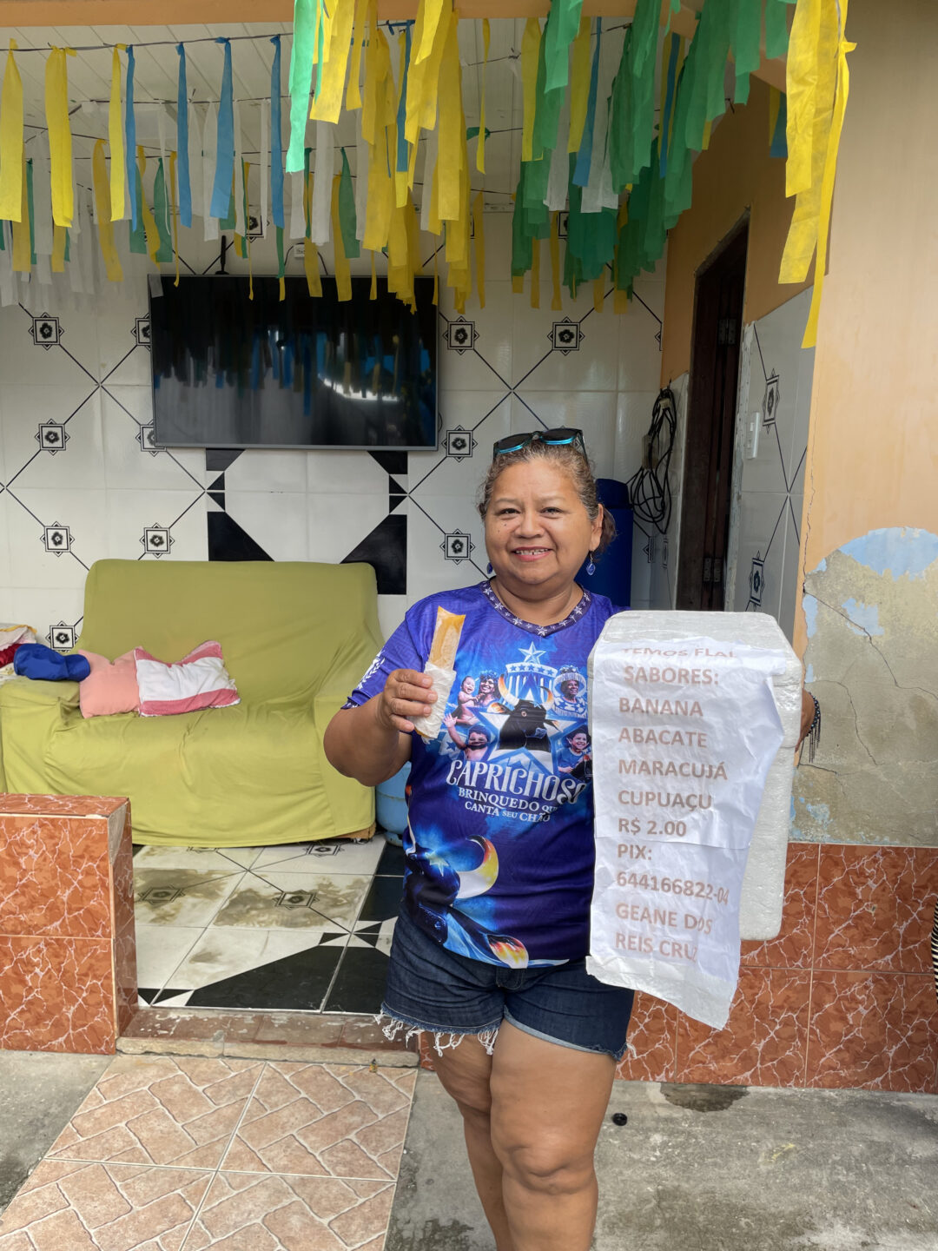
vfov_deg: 67.3
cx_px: 469
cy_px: 626
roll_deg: -1.2
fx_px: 939
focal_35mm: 26
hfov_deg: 53.1
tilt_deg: -8.5
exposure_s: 1/181
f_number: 1.6
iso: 32
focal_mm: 4.2
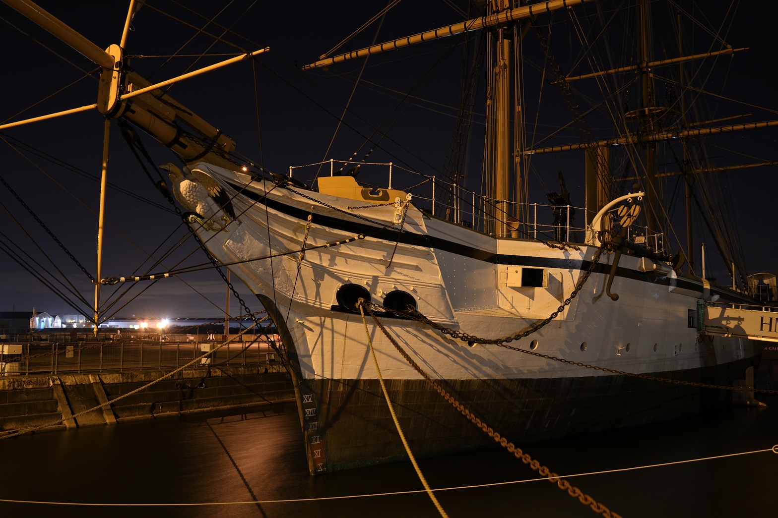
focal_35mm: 33
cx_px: 389
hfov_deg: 57.2
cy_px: 259
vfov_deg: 40.0
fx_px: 713
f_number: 3.8
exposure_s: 20
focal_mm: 22
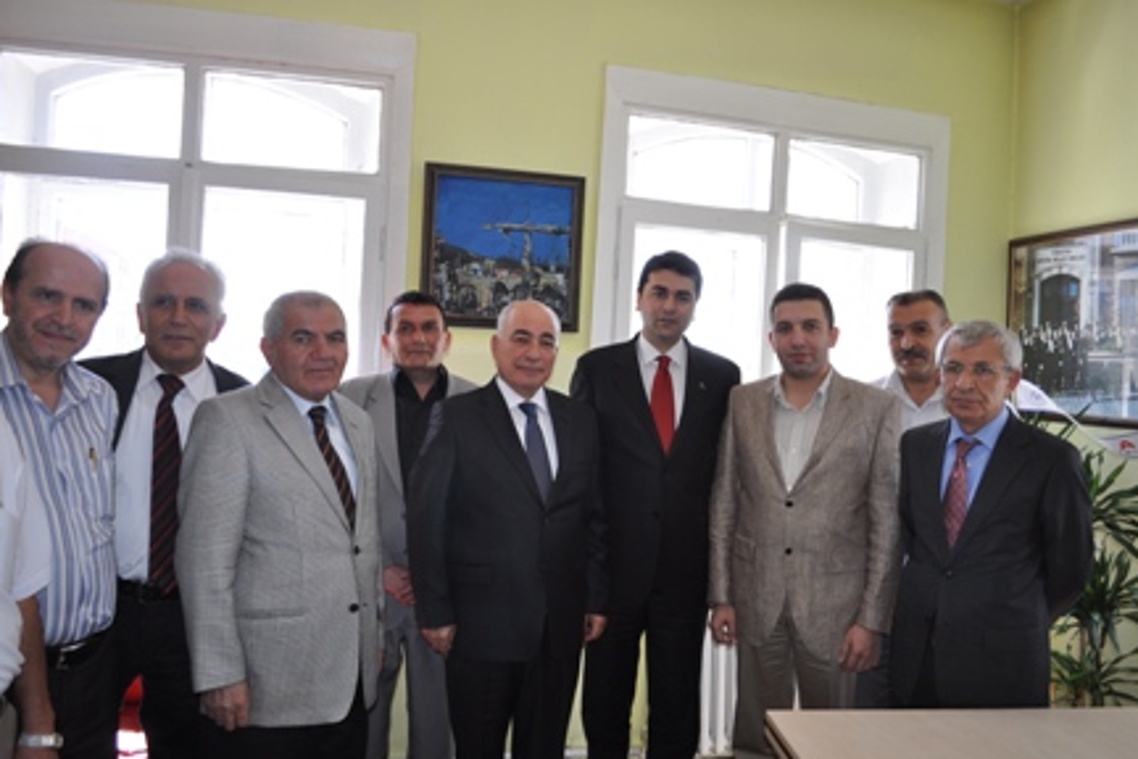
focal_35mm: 28
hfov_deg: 65.5
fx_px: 885
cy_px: 390
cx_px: 572
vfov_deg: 46.4
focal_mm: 18
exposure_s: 1/160
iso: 400
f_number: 3.5
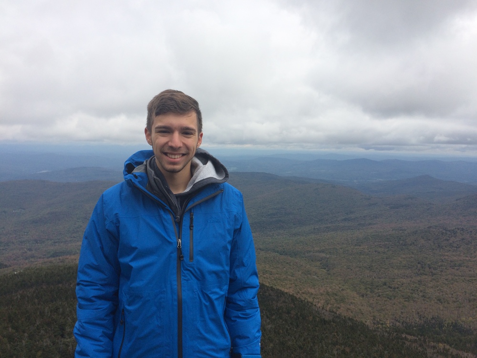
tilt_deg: -6.0
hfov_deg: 61.7
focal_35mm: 29
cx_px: 238
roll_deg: -1.0
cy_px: 179
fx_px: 400
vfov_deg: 48.2
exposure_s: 1/1866
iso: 32
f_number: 2.2
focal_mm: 4.15
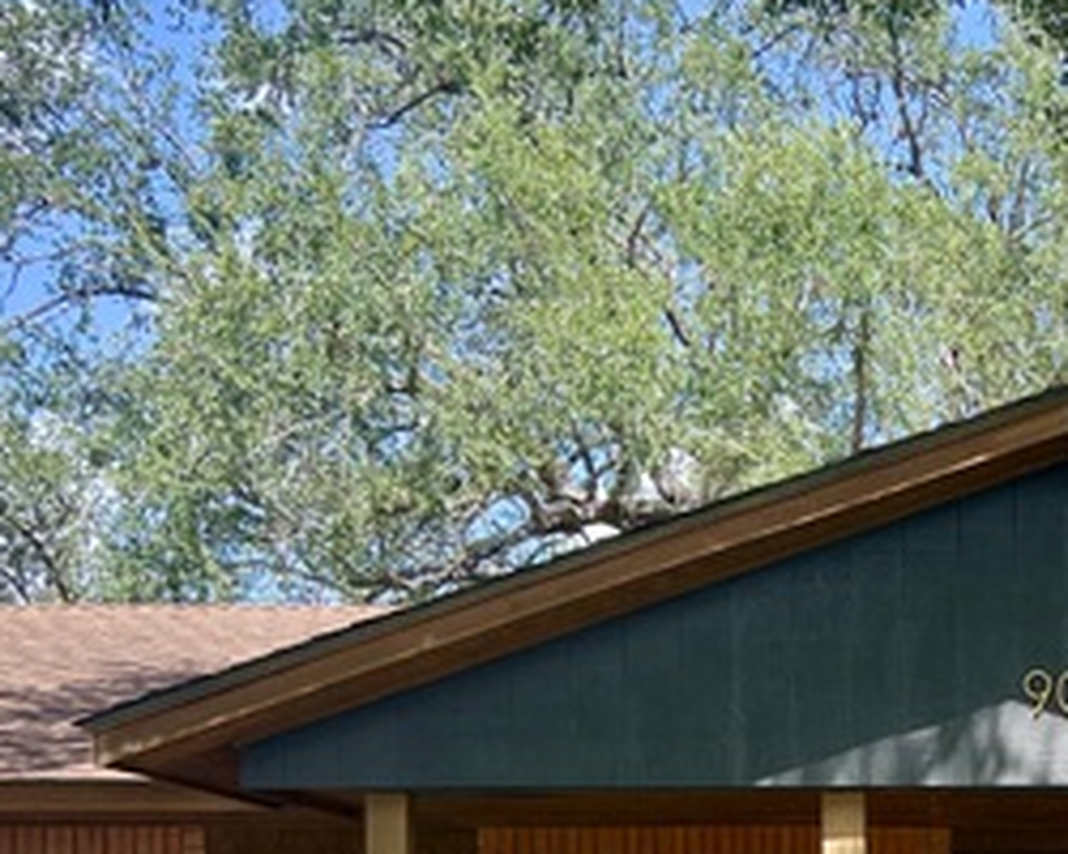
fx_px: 2055
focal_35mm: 65
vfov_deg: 22.2
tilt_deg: +0.3
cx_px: 1025
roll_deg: -0.6
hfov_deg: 27.7
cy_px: 948
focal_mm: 5.7
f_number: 1.5
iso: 50
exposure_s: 1/791
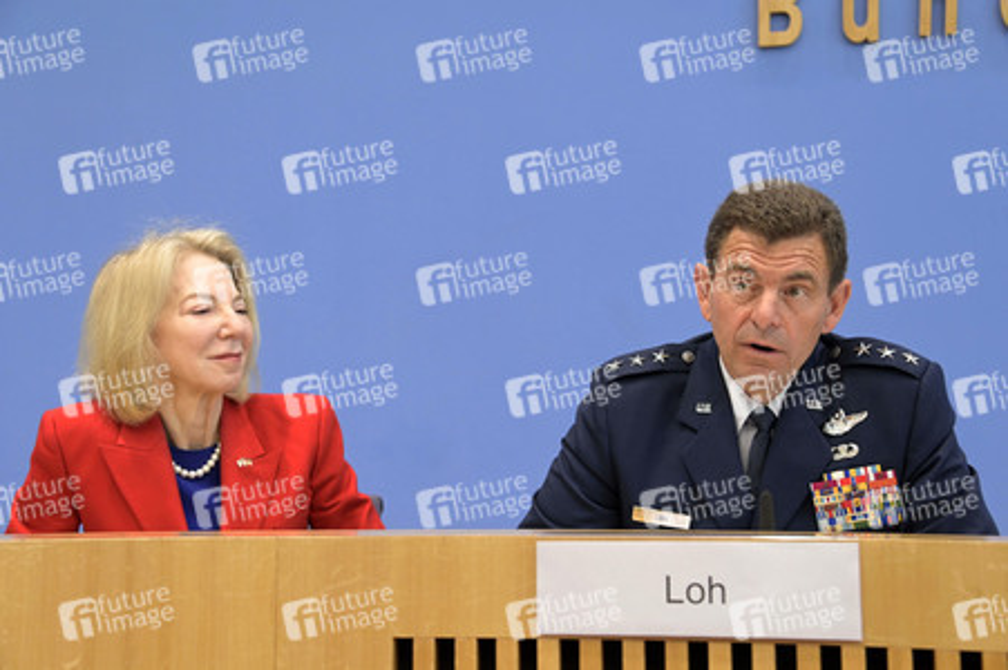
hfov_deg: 29.7
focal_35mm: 68
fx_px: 1903
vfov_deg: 20.0
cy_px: 335
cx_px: 504
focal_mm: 68
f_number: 5.6
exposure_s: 1/320
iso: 5000
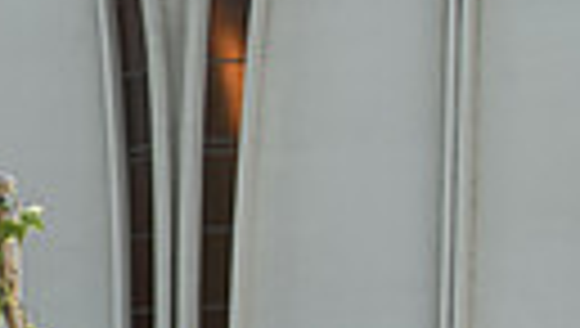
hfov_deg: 14.0
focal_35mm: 132
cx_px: -544
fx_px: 2033
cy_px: 726
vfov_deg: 8.6
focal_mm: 28
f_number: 8
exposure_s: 1/320
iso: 250
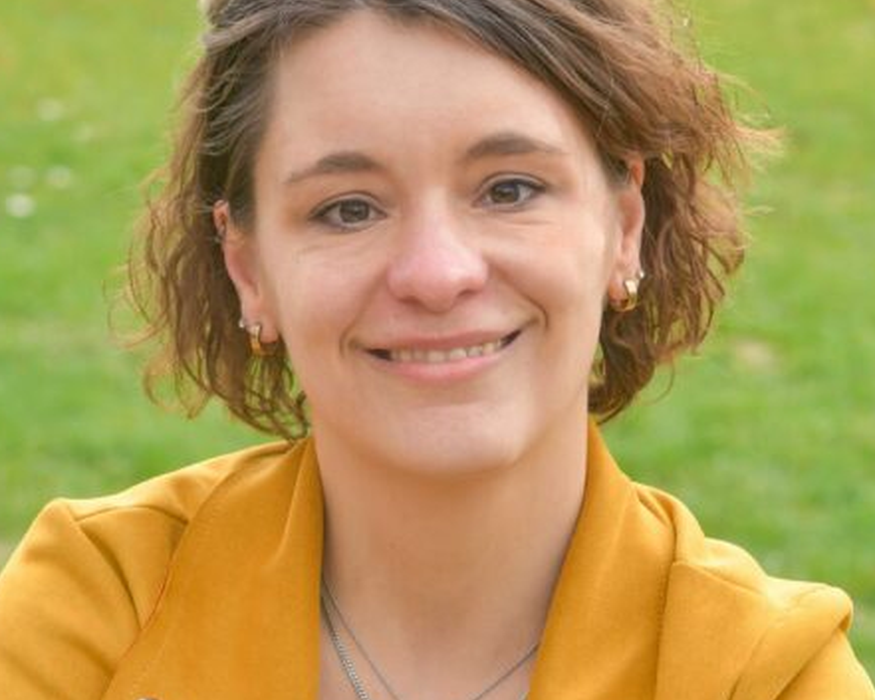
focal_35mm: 229
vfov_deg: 6.7
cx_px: 430
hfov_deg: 8.4
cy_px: 629
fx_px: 5932
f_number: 5.6
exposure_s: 1/200
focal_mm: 70
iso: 200
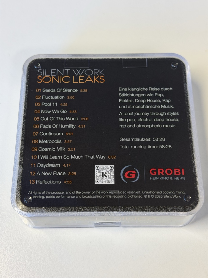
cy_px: 139
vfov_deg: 39.7
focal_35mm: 48
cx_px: 104
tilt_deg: -66.6
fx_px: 385
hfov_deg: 30.3
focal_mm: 6.76
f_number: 1.78
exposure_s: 1/50
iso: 50
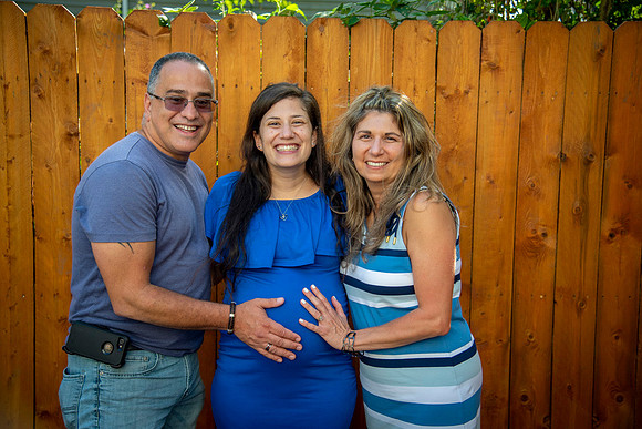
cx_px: 321
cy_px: 214
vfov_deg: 28.1
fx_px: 856
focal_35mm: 48
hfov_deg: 41.1
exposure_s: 1/320
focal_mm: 48
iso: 125
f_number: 4
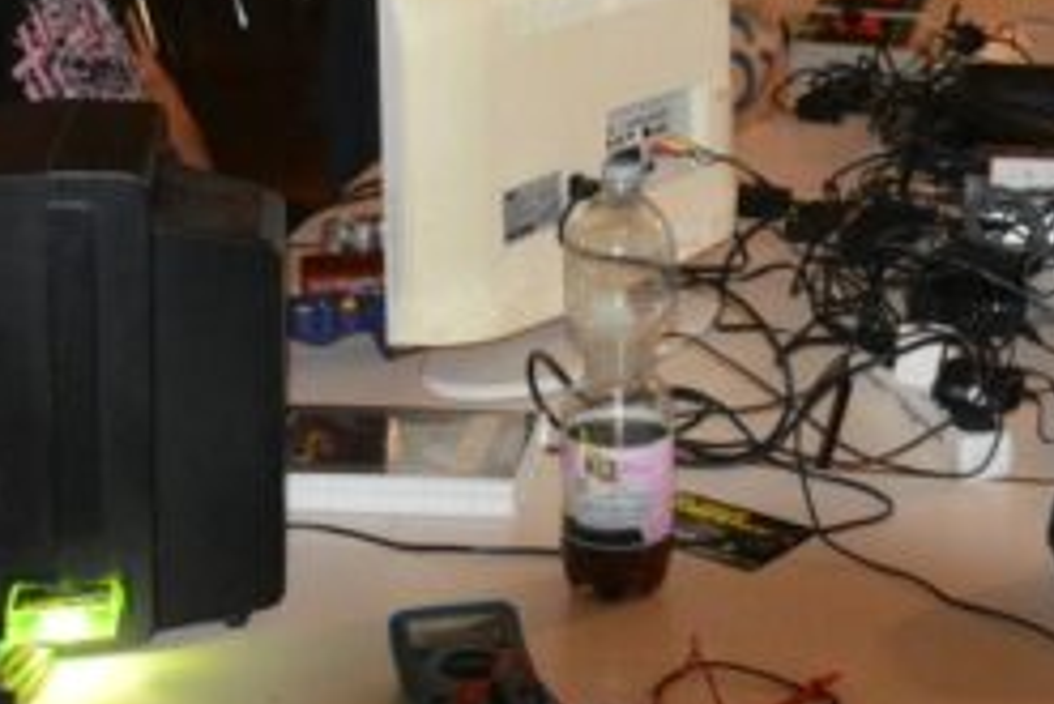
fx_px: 2461
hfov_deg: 23.9
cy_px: -137
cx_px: 798
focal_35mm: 84
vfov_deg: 15.7
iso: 3200
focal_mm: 18
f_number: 3.5
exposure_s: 1/60
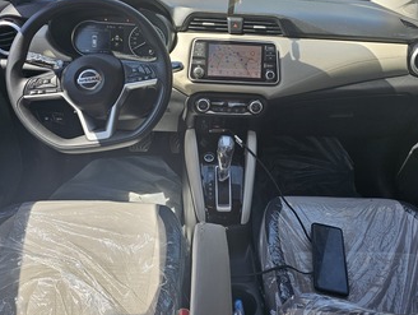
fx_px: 387
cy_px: 104
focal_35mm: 32
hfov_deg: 56.6
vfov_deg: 43.6
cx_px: 230
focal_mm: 6.3
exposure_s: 1/211
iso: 10
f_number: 1.7
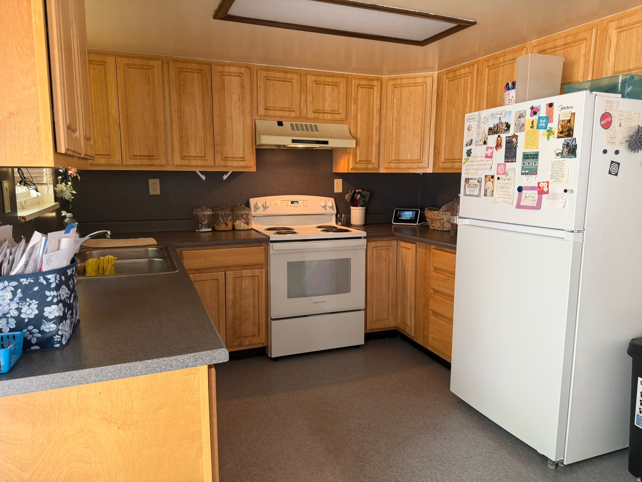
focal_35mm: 24
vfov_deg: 56.8
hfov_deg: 71.6
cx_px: 321
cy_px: 241
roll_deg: -0.5
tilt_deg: -9.5
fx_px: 445
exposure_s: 1/71
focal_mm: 6.76
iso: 200
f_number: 1.78
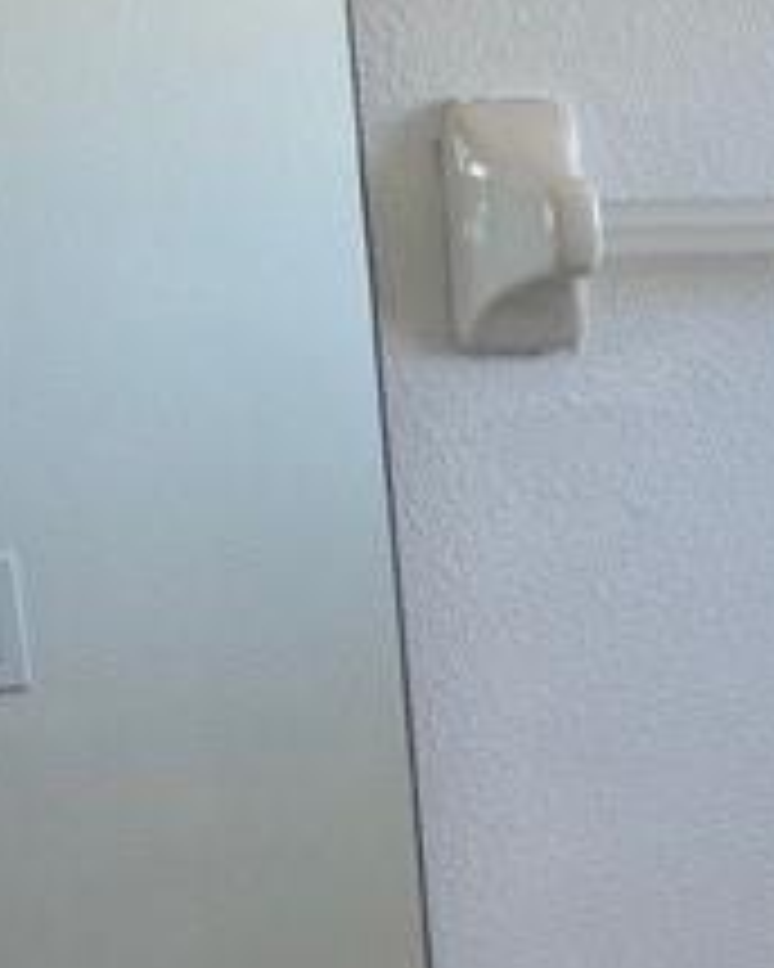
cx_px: 1413
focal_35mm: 121
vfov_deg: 15.7
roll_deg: +1.7
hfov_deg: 11.7
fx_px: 3465
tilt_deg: -10.9
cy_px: 824
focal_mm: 5.1
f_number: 1.6
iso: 32
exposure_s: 1/152
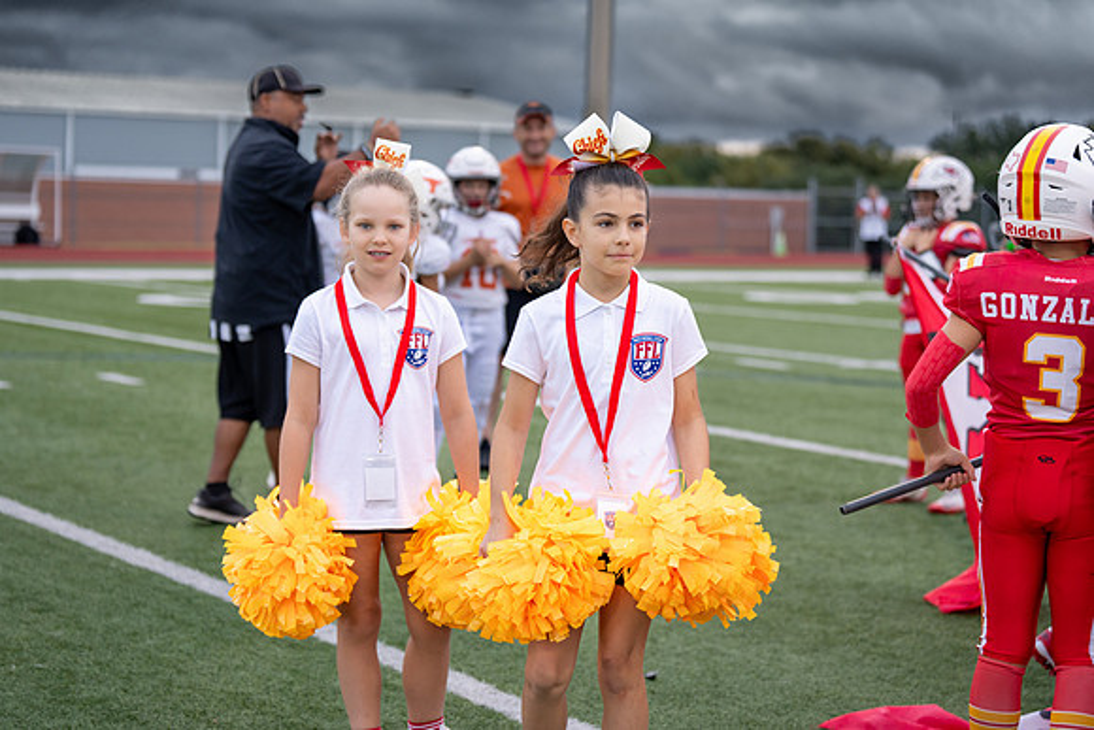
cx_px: 547
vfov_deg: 18.9
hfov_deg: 28.0
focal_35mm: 72
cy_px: 365
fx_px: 2190
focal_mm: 70
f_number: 2.8
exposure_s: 1/1250
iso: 640
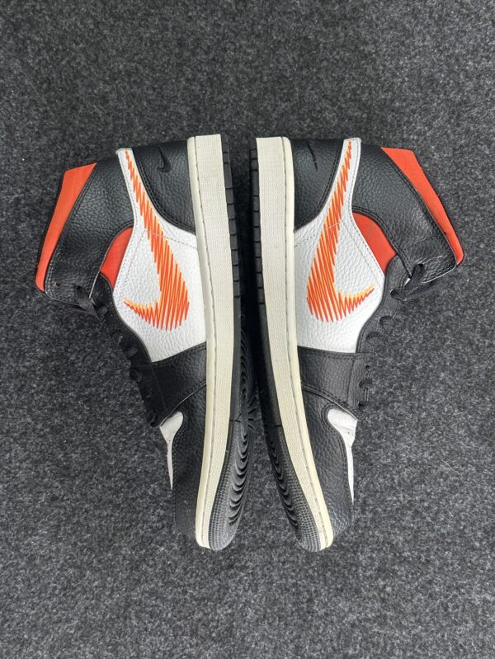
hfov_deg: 30.3
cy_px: 330
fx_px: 914
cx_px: 248
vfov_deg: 39.6
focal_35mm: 48
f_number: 1.78
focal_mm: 6.86
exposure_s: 1/50
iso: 100
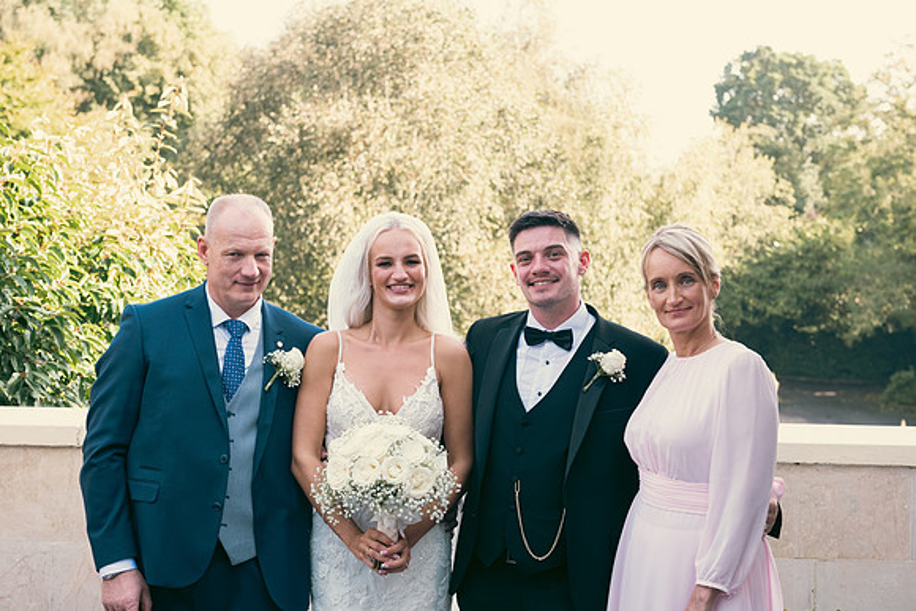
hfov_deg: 32.4
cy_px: 306
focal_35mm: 62
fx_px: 1578
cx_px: 458
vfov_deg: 21.9
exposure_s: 1/160
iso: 320
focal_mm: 62
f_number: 6.3
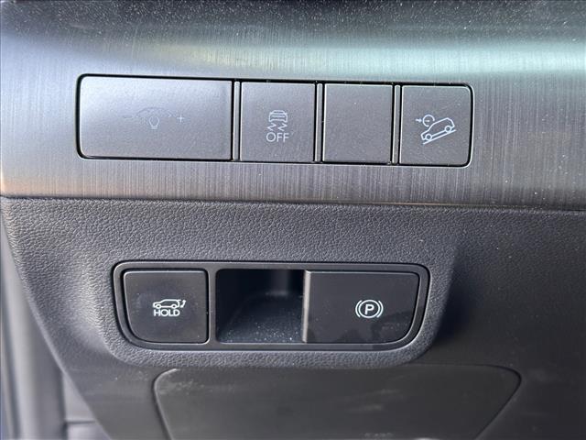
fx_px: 813
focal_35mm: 48
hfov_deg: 39.7
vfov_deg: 30.3
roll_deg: -0.8
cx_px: 293
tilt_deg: -25.2
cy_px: 220
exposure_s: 1/121
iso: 80
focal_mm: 6.86
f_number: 1.78
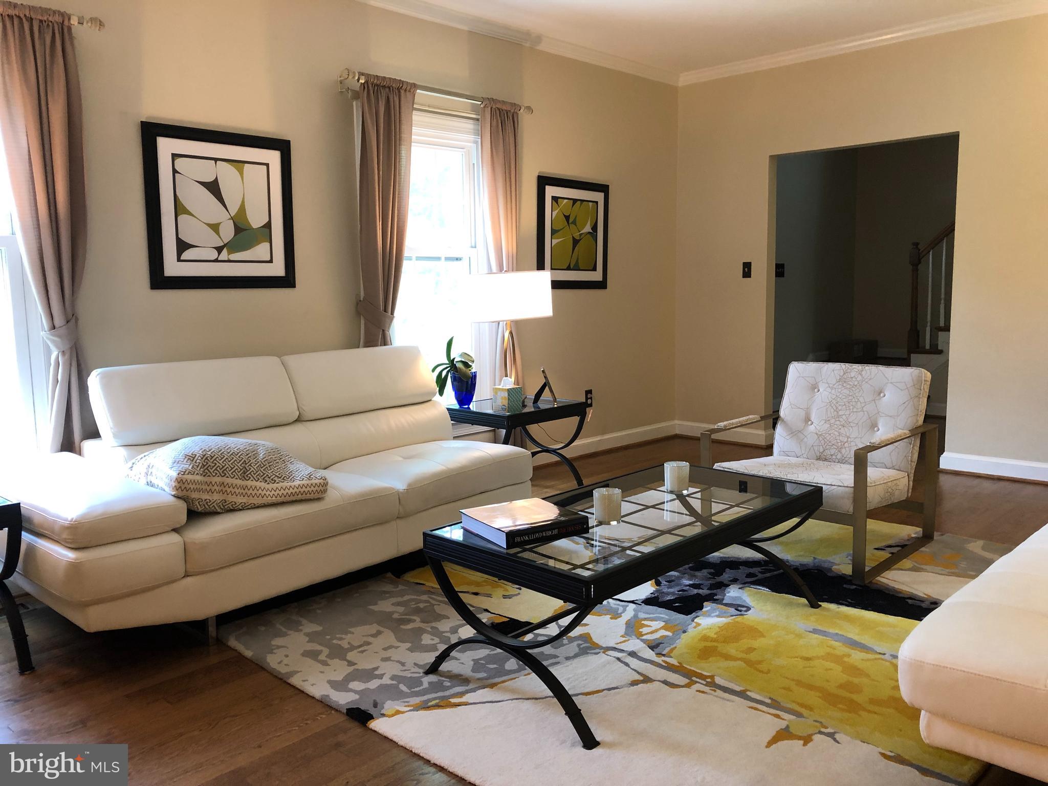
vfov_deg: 49.7
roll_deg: +2.4
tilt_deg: -6.5
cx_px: 524
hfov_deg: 63.4
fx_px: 848
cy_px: 393
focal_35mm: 28
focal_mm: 4
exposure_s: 1/15
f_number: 1.8
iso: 40
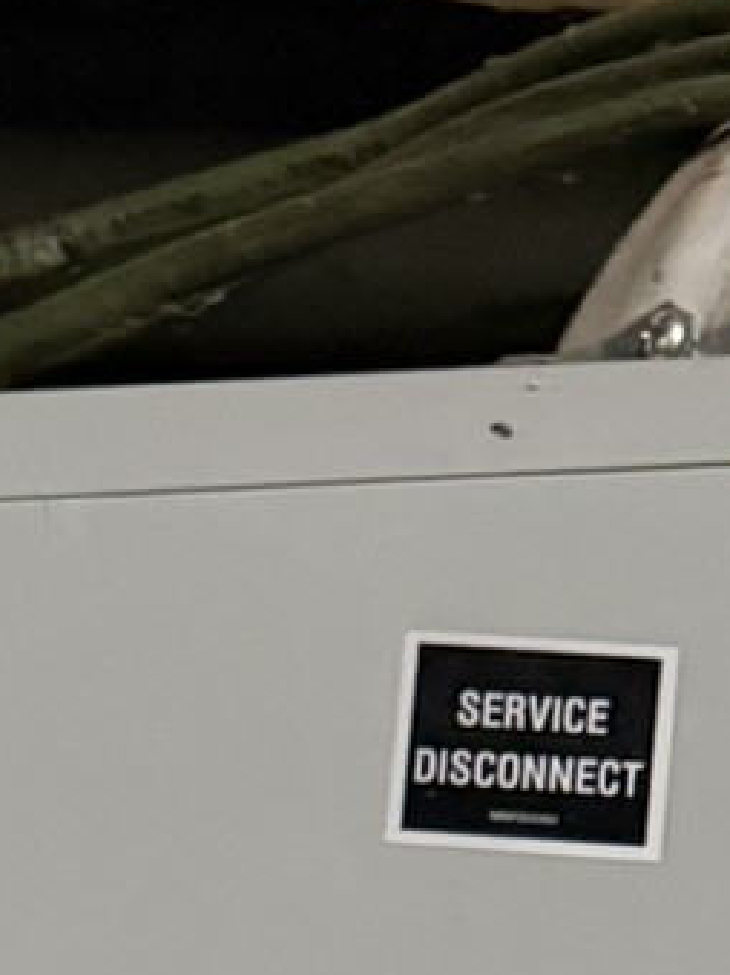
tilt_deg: +0.1
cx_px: 770
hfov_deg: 10.1
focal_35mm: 145
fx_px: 4080
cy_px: 2652
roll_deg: +1.7
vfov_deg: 10.7
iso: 800
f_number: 1.78
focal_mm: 6.76
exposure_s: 1/60
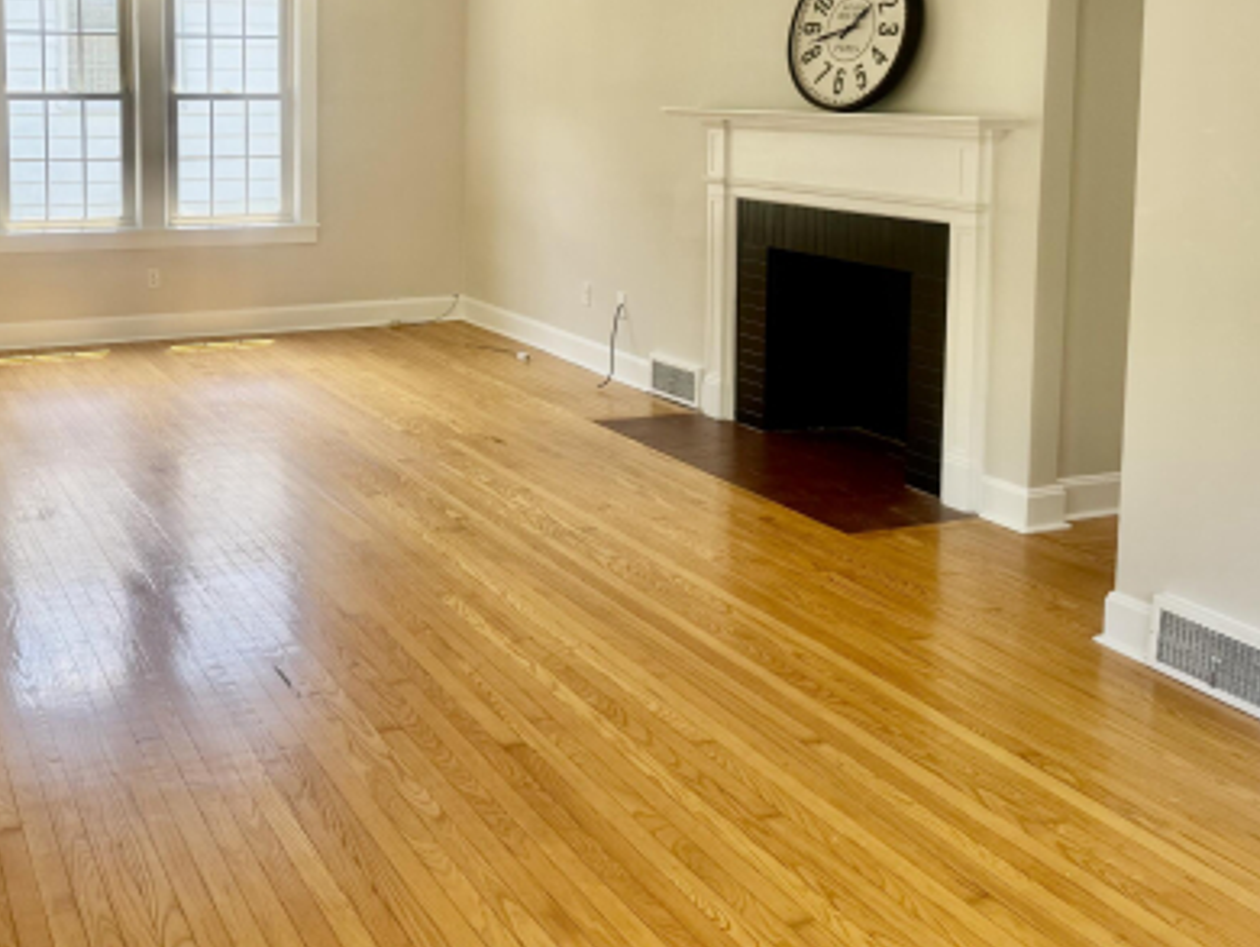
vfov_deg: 34.3
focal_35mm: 41
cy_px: 223
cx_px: 363
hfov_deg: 44.7
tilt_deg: -6.2
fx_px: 1493
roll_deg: -0.4
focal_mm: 6.76
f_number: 1.78
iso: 100
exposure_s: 1/162
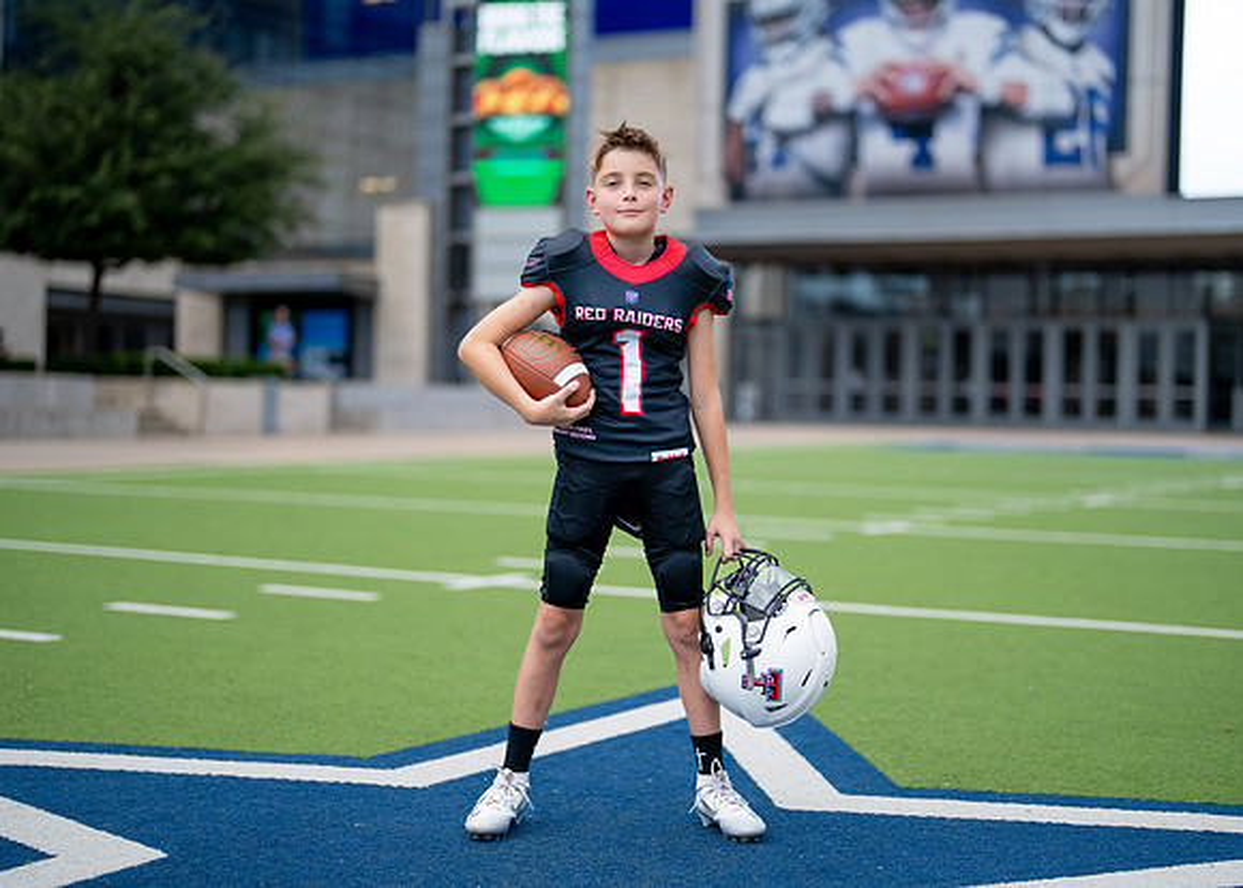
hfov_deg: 32.8
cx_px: 653
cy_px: 453
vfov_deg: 23.7
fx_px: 2112
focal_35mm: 60
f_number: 1.2
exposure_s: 1/1600
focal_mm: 50
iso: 100
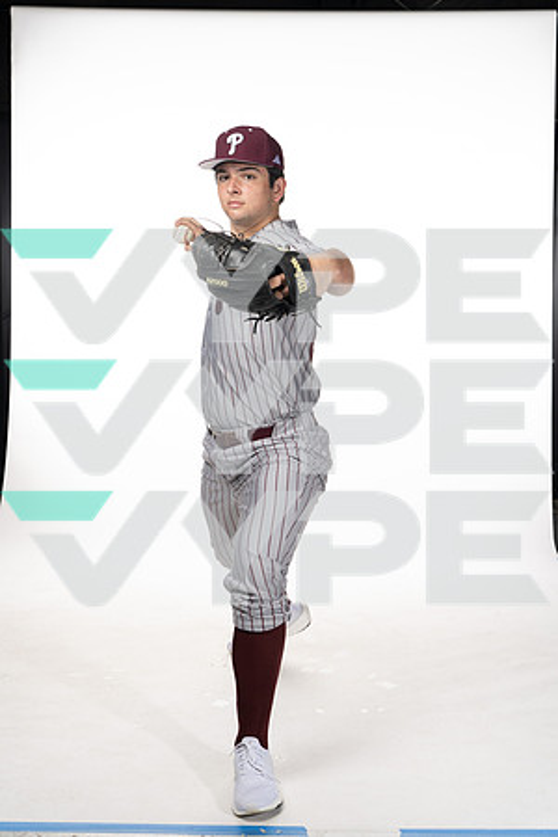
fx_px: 1139
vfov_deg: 40.3
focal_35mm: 49
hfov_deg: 27.5
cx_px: 279
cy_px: 418
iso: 400
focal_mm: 49
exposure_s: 1/250
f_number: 6.3
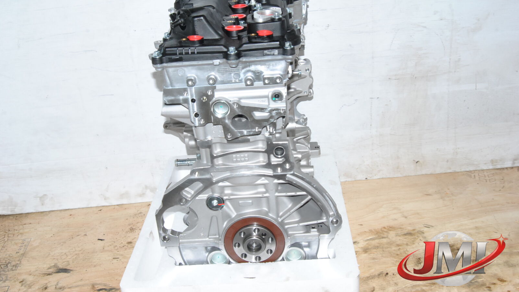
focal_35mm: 41
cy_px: 124
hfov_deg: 49.4
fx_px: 564
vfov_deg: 29.0
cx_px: 260
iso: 800
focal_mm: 26
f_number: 14
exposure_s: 1/200
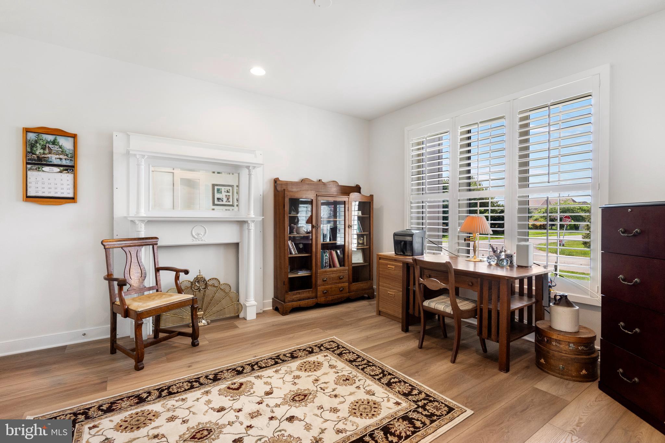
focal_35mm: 16
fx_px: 296
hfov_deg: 96.7
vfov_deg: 73.7
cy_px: 222
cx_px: 332
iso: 1250
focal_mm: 16
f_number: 8
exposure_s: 1/30
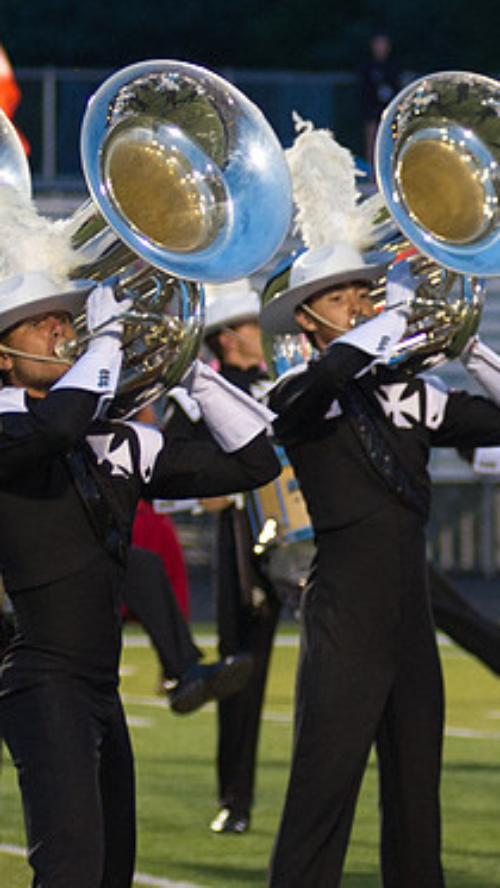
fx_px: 8597
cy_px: 290
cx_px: 926
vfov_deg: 5.9
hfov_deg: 3.3
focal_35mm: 365
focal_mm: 100
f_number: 2.8
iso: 1800
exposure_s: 1/160
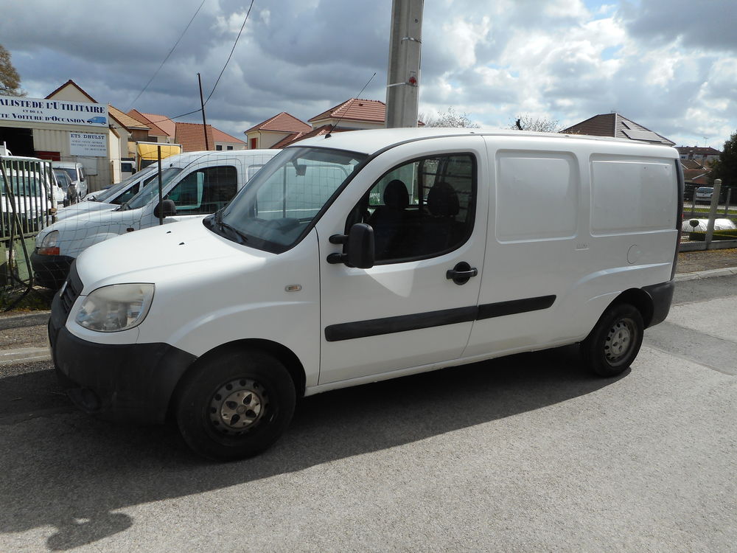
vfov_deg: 54.9
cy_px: 276
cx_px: 368
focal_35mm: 25
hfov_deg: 69.4
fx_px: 532
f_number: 3.7
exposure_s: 1/1000
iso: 80
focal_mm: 4.5
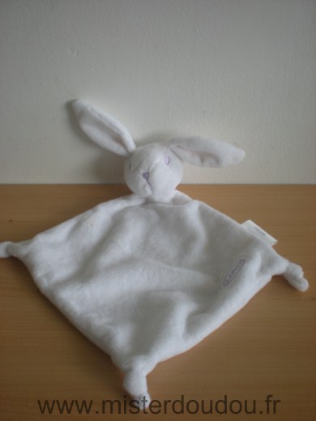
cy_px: 210
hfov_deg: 37.7
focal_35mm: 38
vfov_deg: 49.0
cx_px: 158
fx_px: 463
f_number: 3.1
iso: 83
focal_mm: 6.3
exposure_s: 1/60.5
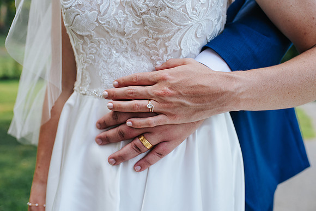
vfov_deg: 37.9
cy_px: 106
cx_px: 158
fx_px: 307
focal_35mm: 35
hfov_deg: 54.4
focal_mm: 35
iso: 360
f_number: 3.2
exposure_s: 1/1000
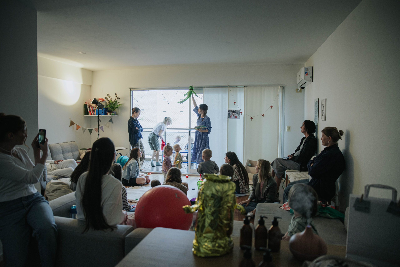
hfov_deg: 73.7
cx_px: 200
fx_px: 267
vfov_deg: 53.2
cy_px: 134
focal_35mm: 24
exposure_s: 1/320
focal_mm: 24
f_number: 2.8
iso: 400
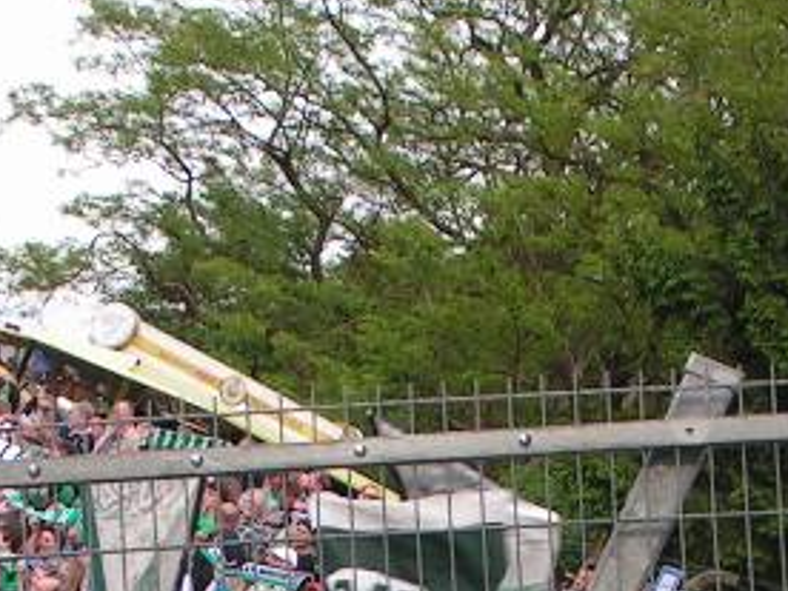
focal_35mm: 142
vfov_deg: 10.2
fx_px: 3232
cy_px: 774
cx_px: 388
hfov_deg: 13.9
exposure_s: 1/100
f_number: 5.6
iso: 50
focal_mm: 7.6
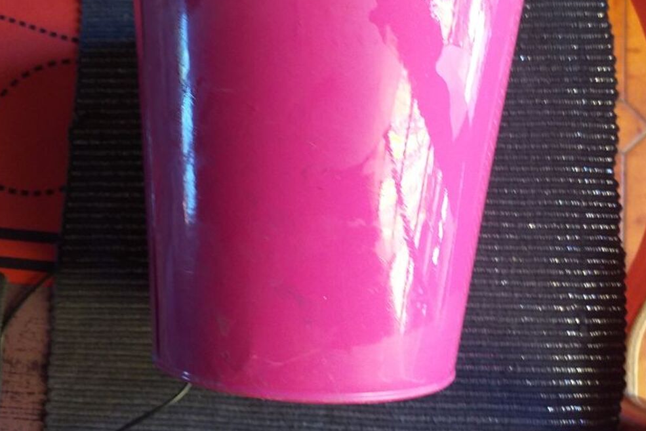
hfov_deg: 50.7
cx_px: 323
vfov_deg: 34.9
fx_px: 682
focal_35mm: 38
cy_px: 158
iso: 160
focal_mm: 3.6
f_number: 1.9
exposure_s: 1/25
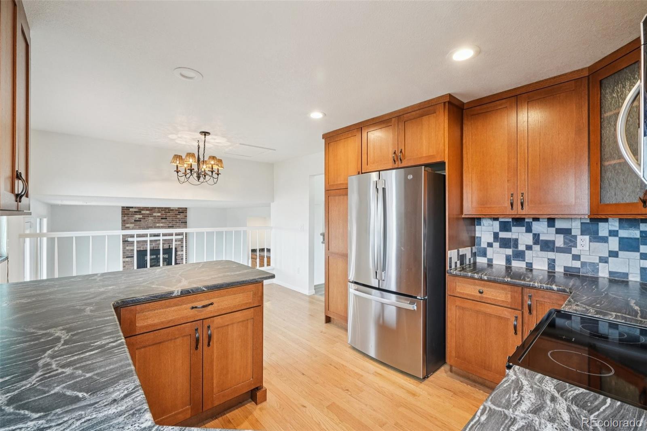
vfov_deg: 75.1
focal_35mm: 16
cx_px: 324
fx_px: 280
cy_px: 216
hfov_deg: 98.2
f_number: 8
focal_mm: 10.4
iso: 800
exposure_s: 1/5
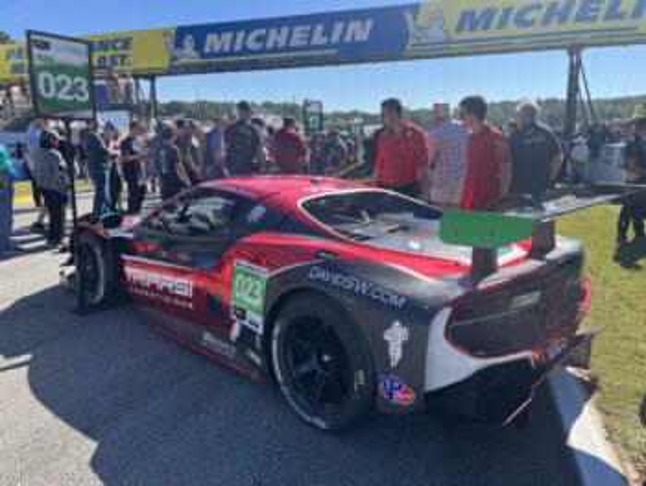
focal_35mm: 26
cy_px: 243
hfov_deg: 67.3
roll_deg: -1.1
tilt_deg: -13.3
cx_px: 323
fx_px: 486
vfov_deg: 53.1
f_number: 1.5
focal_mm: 5.7
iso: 50
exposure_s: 1/2353
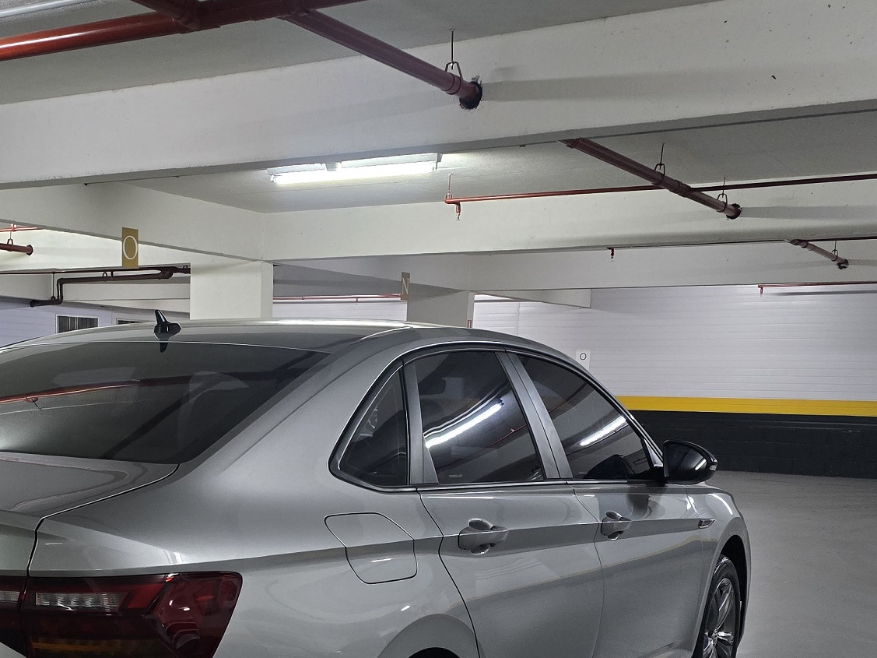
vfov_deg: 28.6
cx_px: 184
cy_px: 587
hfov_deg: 37.6
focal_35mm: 49
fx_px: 1241
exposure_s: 1/60
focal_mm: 6.3
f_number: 1.7
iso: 1000
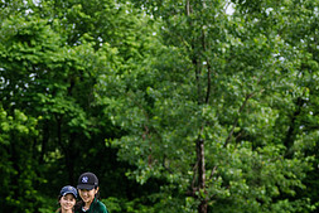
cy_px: 229
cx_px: 93
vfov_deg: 5.3
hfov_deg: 8.0
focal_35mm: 257
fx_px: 2279
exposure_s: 1/500
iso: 125
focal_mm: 112
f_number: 3.5
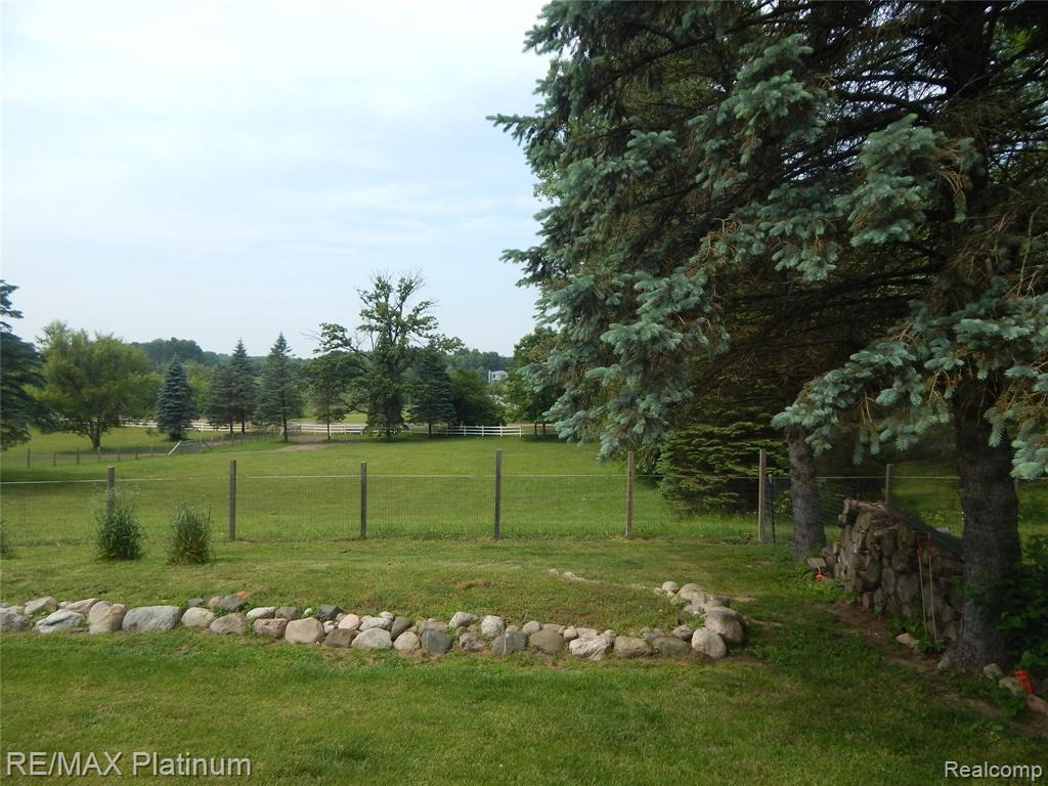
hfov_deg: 76.4
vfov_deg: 61.1
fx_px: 666
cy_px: 393
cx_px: 524
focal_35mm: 22
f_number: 6
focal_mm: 4
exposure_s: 1/400
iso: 125
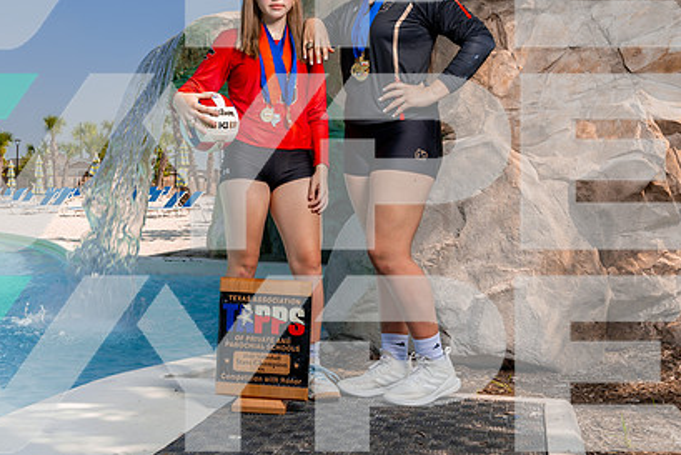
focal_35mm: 44
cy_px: 162
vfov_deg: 30.4
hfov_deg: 44.3
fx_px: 833
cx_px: 288
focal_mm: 31
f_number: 10
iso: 100
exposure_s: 1/250
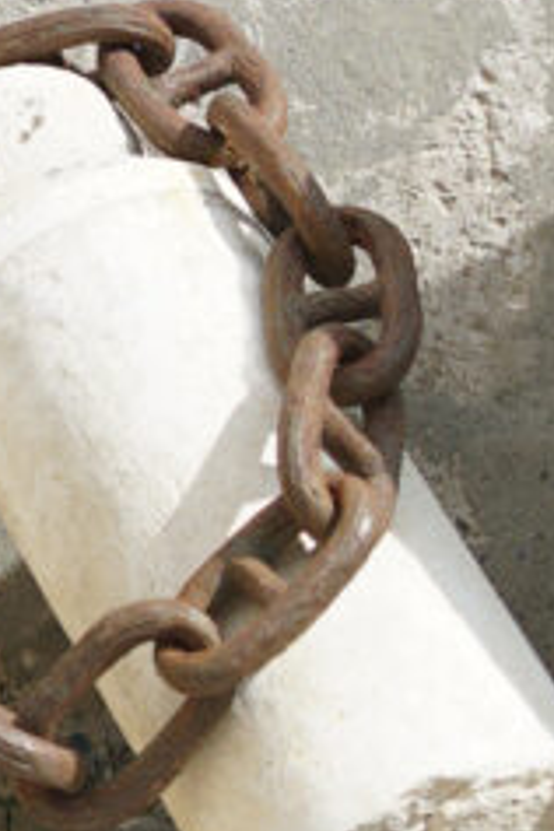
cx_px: -598
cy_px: -922
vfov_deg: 7.3
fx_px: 6232
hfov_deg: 5.0
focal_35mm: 270
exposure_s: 1/3200
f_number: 2.5
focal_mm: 50
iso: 320
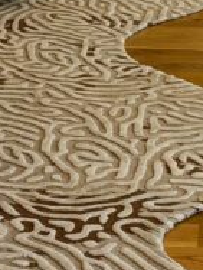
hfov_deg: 8.1
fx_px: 1442
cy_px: -51
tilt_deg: -13.2
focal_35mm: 185
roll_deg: +0.2
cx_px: 107
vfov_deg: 10.5
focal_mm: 5.96
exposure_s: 1/60
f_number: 1.6
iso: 125
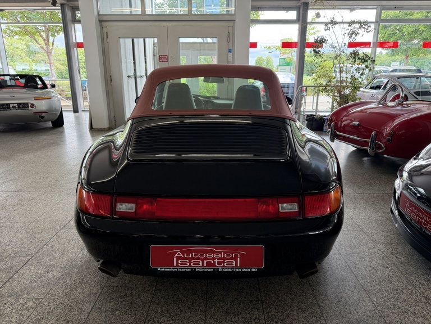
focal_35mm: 24
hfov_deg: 71.6
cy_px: 162
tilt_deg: -16.3
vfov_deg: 56.8
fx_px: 299
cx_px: 216
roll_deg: +0.3
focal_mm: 6.76
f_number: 1.78
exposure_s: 1/100
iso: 160
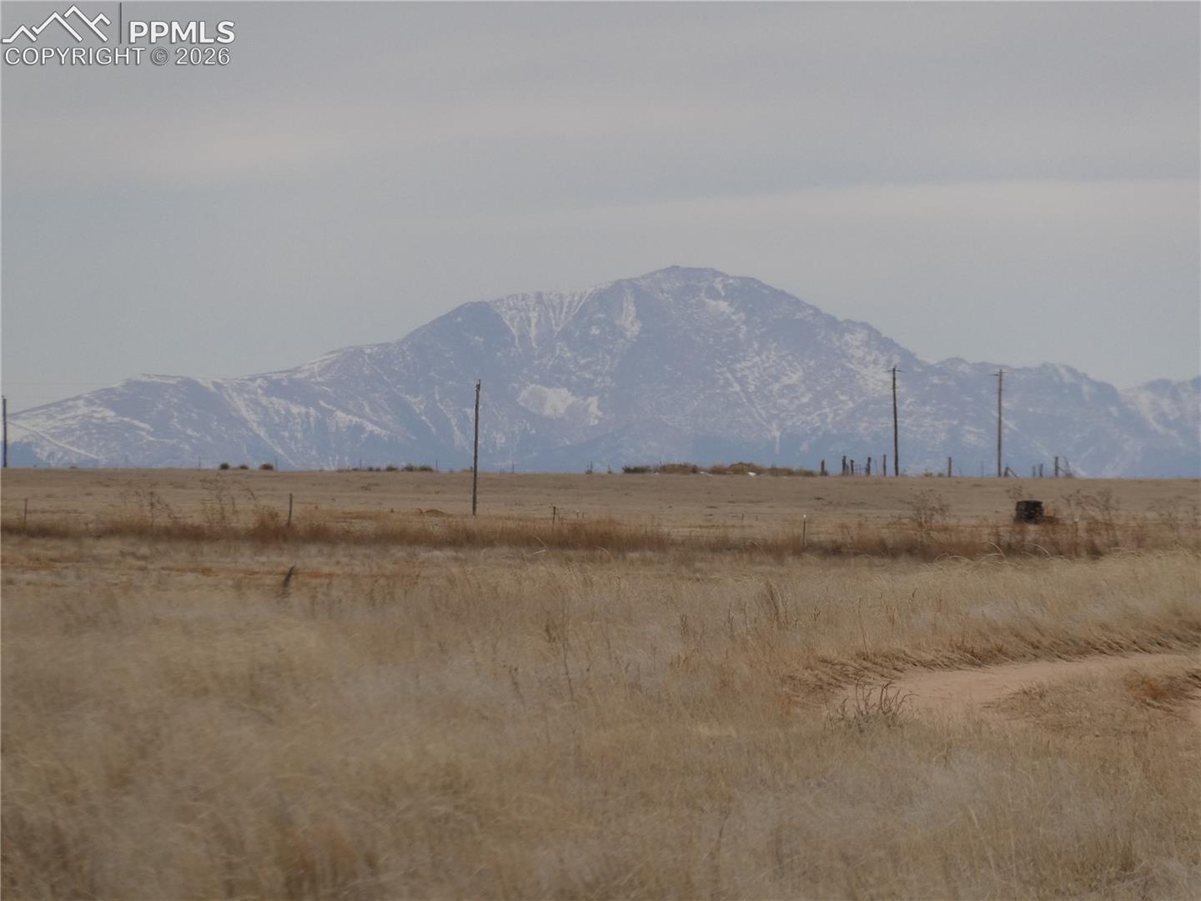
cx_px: 600
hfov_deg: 3.5
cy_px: 450
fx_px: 19707
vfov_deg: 2.6
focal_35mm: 568
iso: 80
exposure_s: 1/400
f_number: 6.1
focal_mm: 101.7
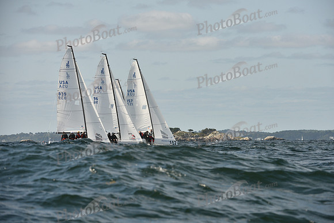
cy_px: 112
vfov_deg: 6.9
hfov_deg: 10.3
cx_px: 167
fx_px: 1856
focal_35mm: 200
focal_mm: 200
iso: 320
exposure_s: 1/1600
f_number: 6.3
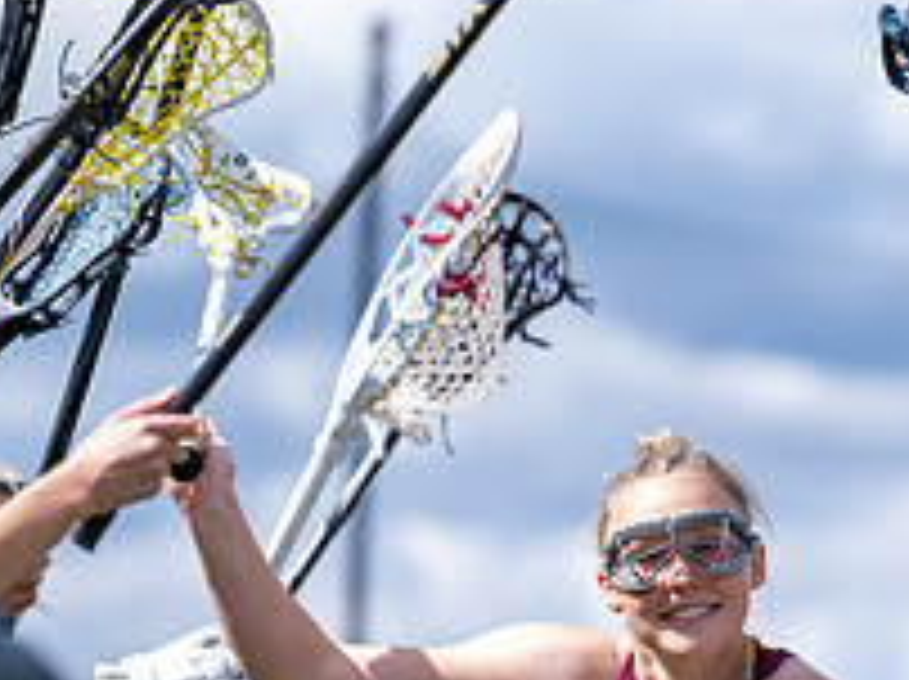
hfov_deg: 4.6
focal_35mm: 429
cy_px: 732
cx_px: 896
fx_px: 11252
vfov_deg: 3.5
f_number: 3.5
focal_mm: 155
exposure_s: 1/2000
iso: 360
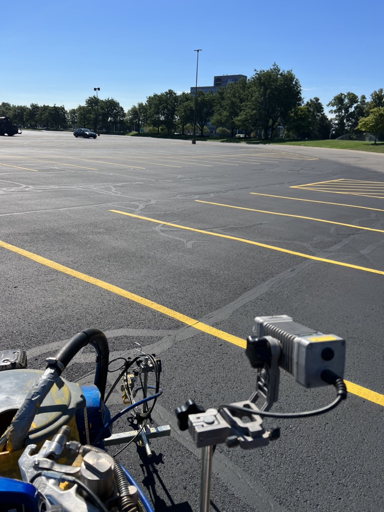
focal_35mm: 26
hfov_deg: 53.1
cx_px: 192
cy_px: 256
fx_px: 384
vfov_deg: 67.3
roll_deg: -1.4
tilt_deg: -21.2
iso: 50
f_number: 1.5
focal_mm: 5.7
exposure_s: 1/4831
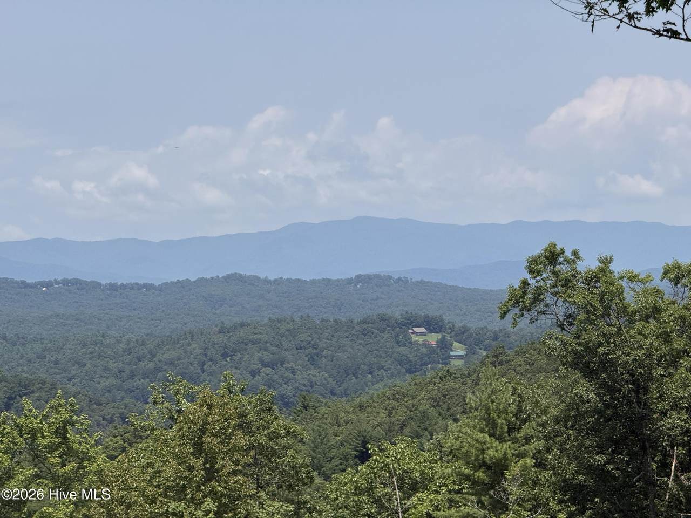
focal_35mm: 120
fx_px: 2395
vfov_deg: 12.3
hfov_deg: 16.4
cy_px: 259
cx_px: 346
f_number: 2.8
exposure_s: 1/1969
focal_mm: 15.66
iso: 50
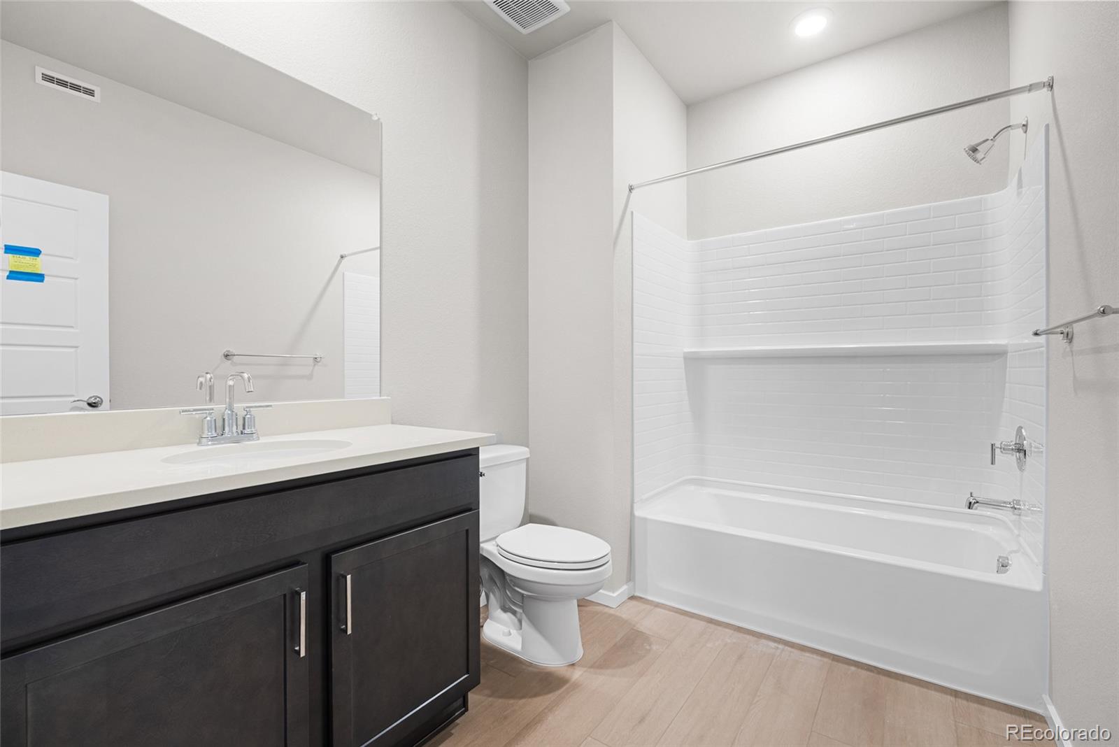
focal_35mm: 16
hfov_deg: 96.7
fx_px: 497
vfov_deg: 73.8
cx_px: 560
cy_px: 374
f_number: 8
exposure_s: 1.3
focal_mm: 16
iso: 200
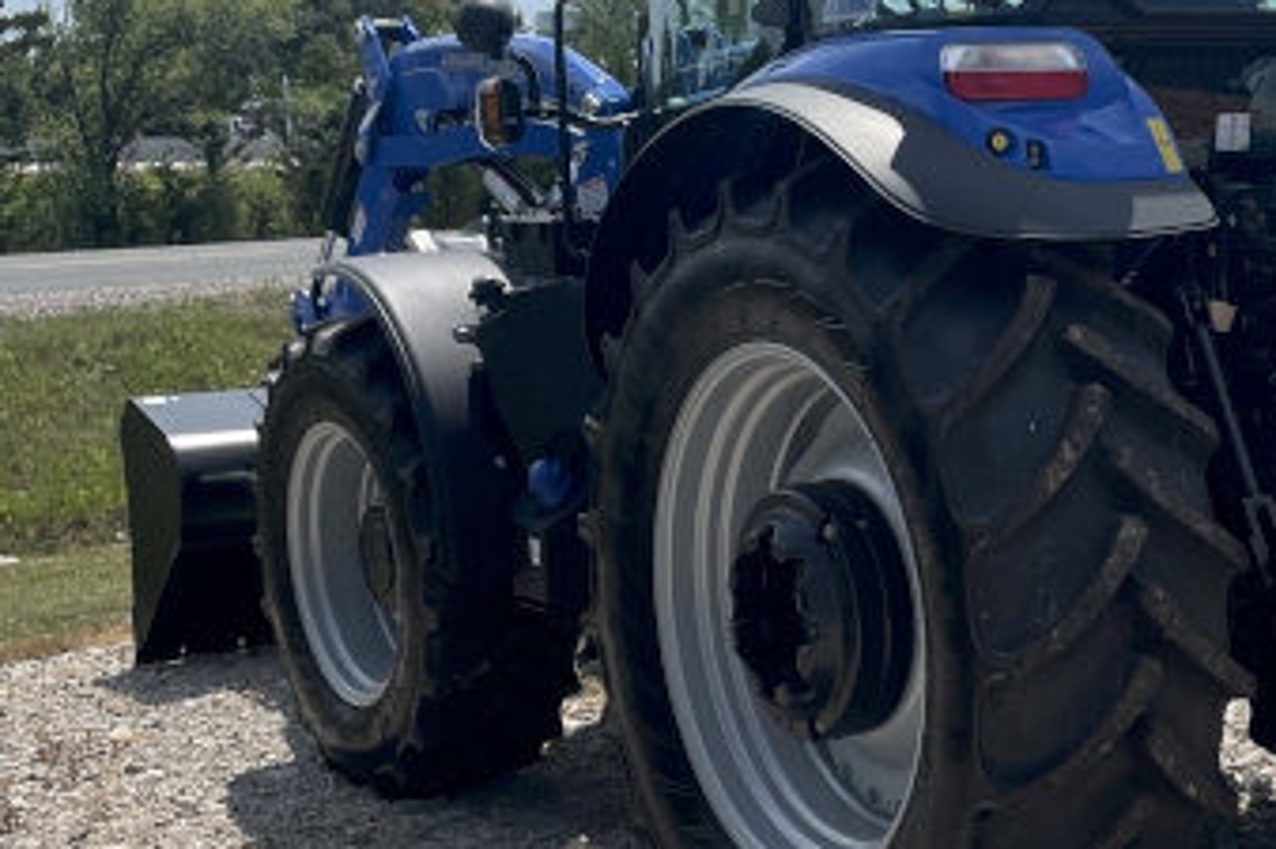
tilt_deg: -5.0
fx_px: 2267
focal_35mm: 64
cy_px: 332
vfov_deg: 21.2
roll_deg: +0.1
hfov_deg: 30.8
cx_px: 997
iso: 32
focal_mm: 4.2
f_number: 1.6
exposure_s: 1/6494
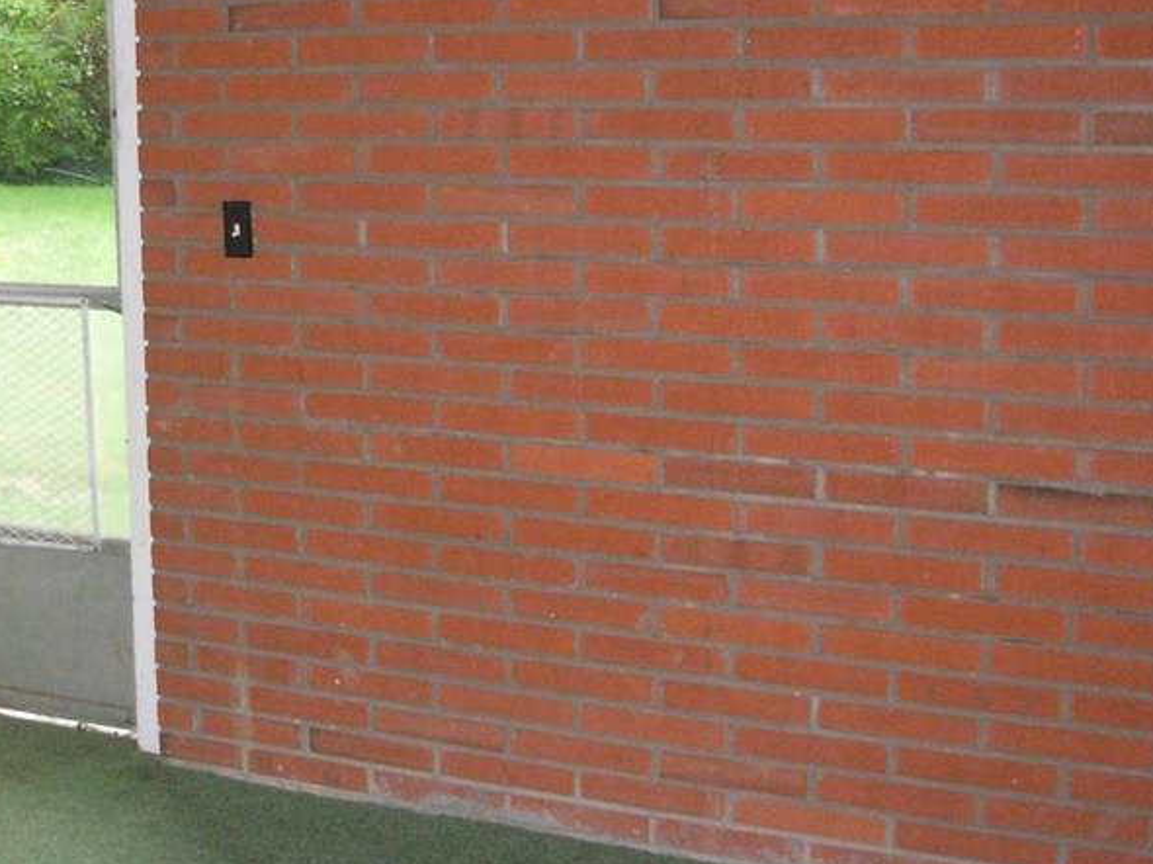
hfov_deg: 28.6
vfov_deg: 22.1
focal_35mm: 66
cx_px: 197
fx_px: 2197
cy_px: 262
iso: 400
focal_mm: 6.3
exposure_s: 1/114
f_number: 2.9
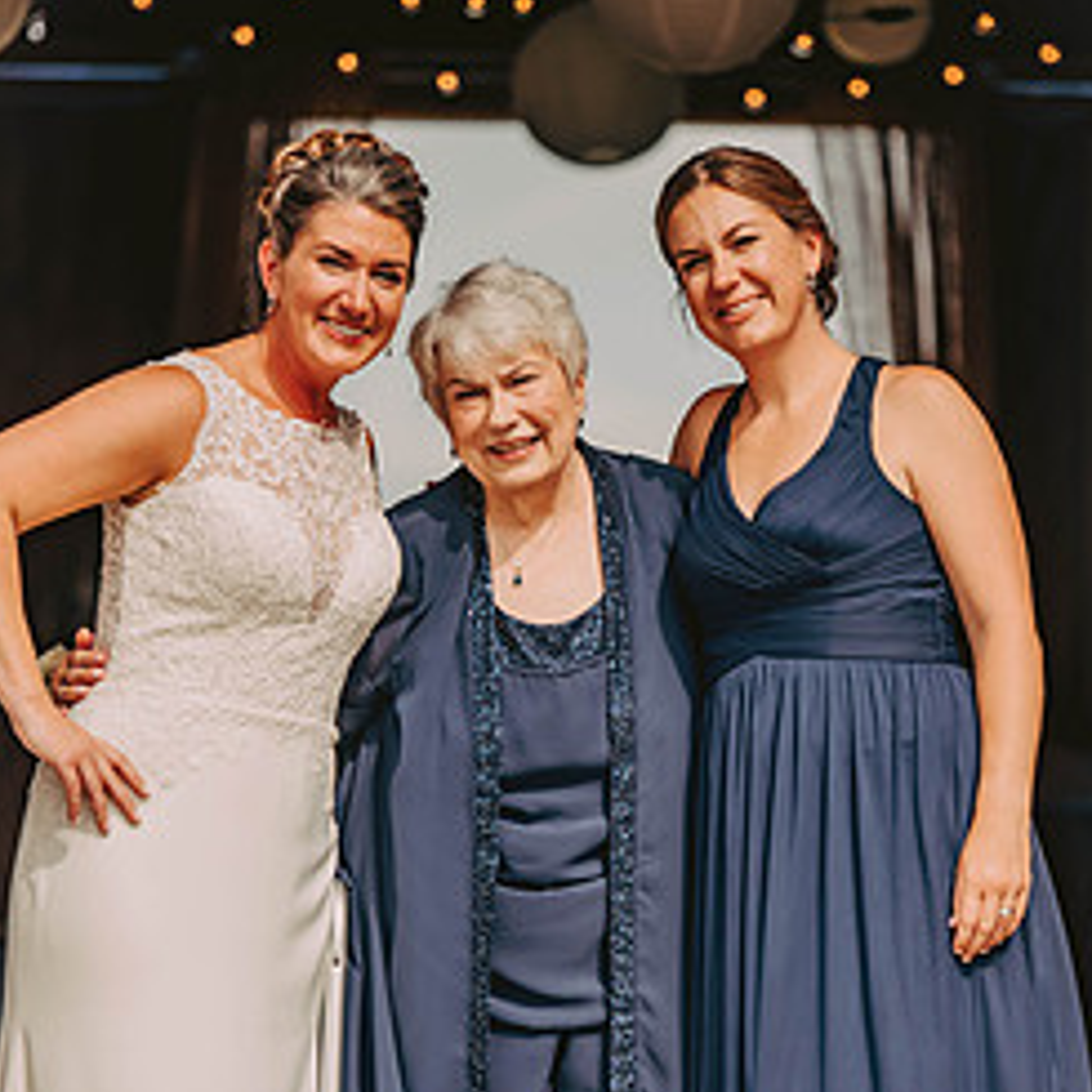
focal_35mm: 226
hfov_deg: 7.7
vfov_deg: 7.7
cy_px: 628
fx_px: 8066
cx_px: 553
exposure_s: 1/2500
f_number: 2.8
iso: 200
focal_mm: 145
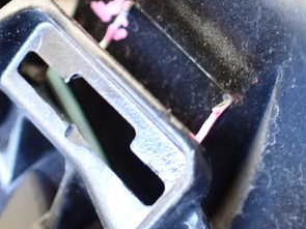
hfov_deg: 31.7
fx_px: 539
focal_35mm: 61
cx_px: 162
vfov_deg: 23.6
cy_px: 39
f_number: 2.3
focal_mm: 5.4
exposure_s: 1/30
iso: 1250
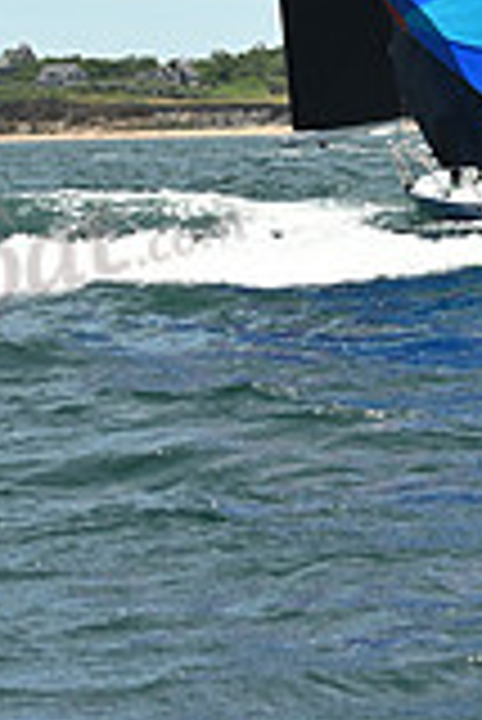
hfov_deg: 4.9
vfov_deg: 7.1
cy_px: -464
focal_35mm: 282
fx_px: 5651
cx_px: 480
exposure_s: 1/1000
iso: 320
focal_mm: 78
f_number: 7.1
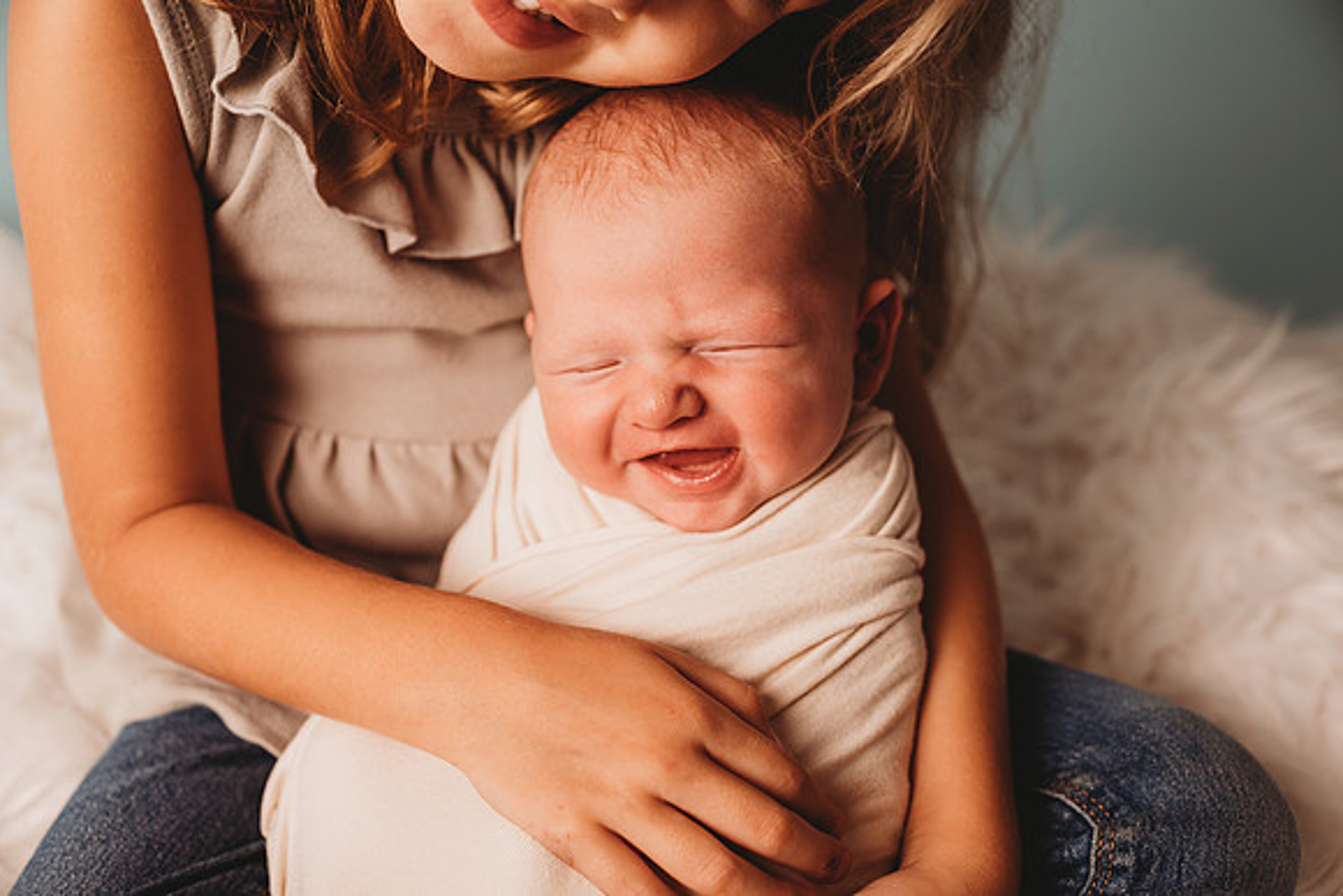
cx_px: 672
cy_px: 448
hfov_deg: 42.7
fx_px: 1716
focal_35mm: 46
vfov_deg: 29.3
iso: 160
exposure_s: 1/160
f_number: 4
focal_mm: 46
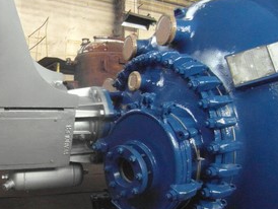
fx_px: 281
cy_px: 128
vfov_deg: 40.5
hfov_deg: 51.1
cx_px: 81
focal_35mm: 35
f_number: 3.2
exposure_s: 1/30
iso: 800
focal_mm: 4
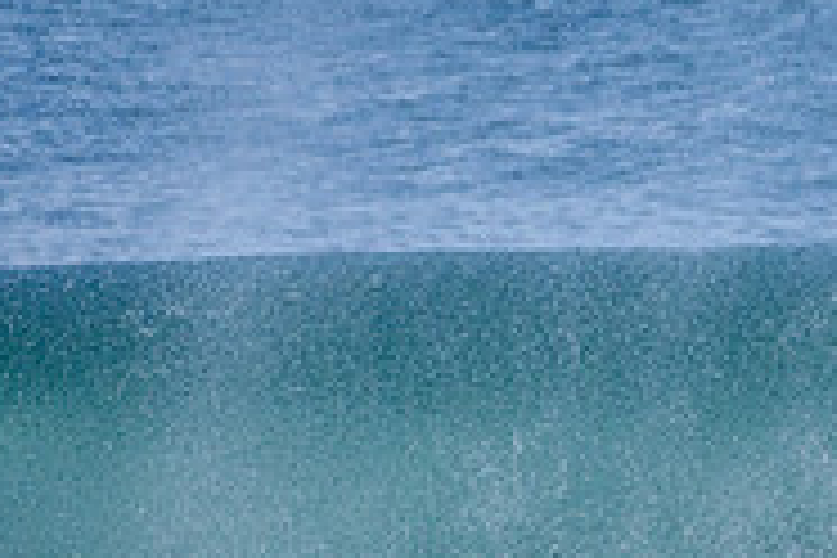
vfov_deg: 0.6
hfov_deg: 0.9
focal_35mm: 2335
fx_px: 54285
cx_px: 1206
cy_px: 632
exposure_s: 1/2000
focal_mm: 500
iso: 500
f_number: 5.6
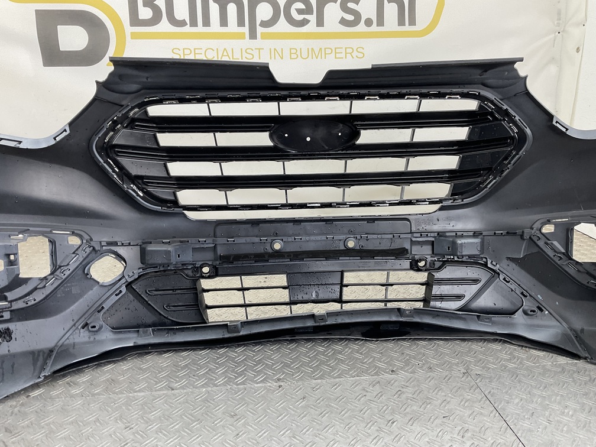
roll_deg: -1.5
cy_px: 224
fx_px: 499
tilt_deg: -17.3
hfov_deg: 61.7
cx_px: 298
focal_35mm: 29
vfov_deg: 48.2
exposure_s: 1/100
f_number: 1.8
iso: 32
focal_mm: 3
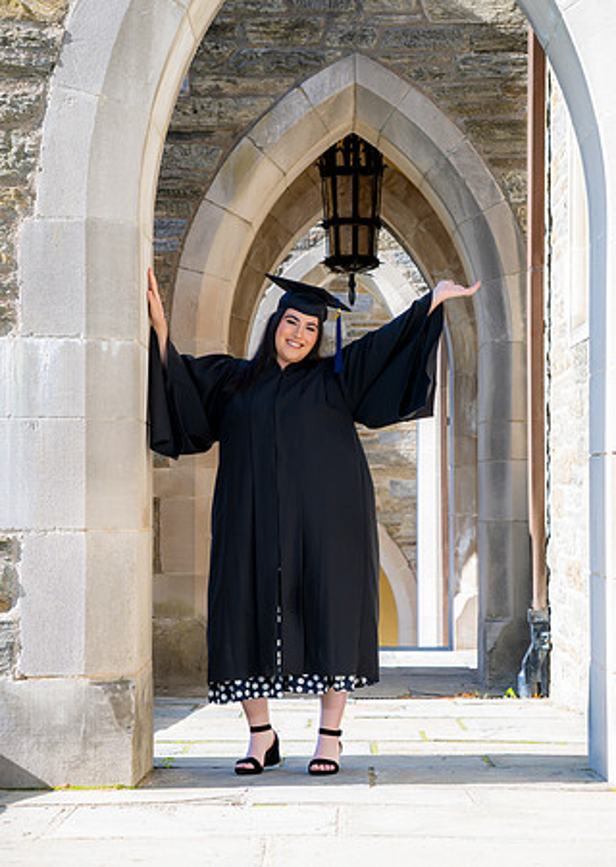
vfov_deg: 24.8
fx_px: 1970
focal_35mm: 80
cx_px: 375
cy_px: 433
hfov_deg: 17.8
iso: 500
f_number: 6.3
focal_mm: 54
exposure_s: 1/250
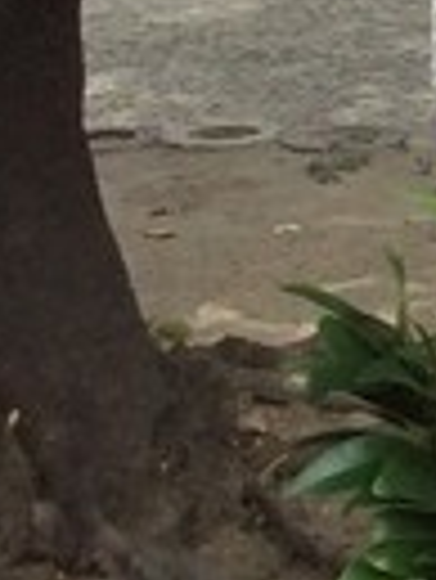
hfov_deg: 5.4
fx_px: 4259
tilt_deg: -4.3
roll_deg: +0.2
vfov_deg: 7.4
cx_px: 1405
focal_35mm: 254
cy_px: -710
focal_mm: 3.3
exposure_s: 1/280
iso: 32
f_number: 2.4
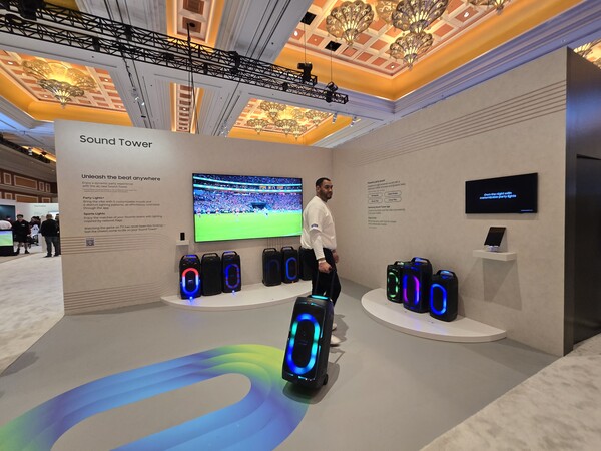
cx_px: 300
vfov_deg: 89.9
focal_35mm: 13
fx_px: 226
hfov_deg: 106.2
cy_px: 226
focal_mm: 2.2
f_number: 2.2
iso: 200
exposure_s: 1/60
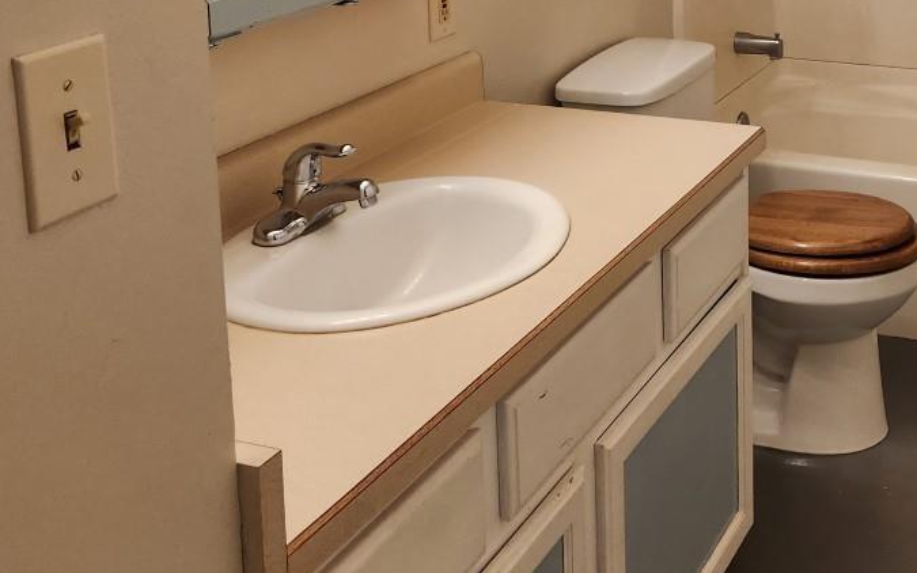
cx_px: 728
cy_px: -69
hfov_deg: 37.5
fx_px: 1300
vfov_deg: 23.3
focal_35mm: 52
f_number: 1.8
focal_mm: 5.4
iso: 160
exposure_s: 1/120
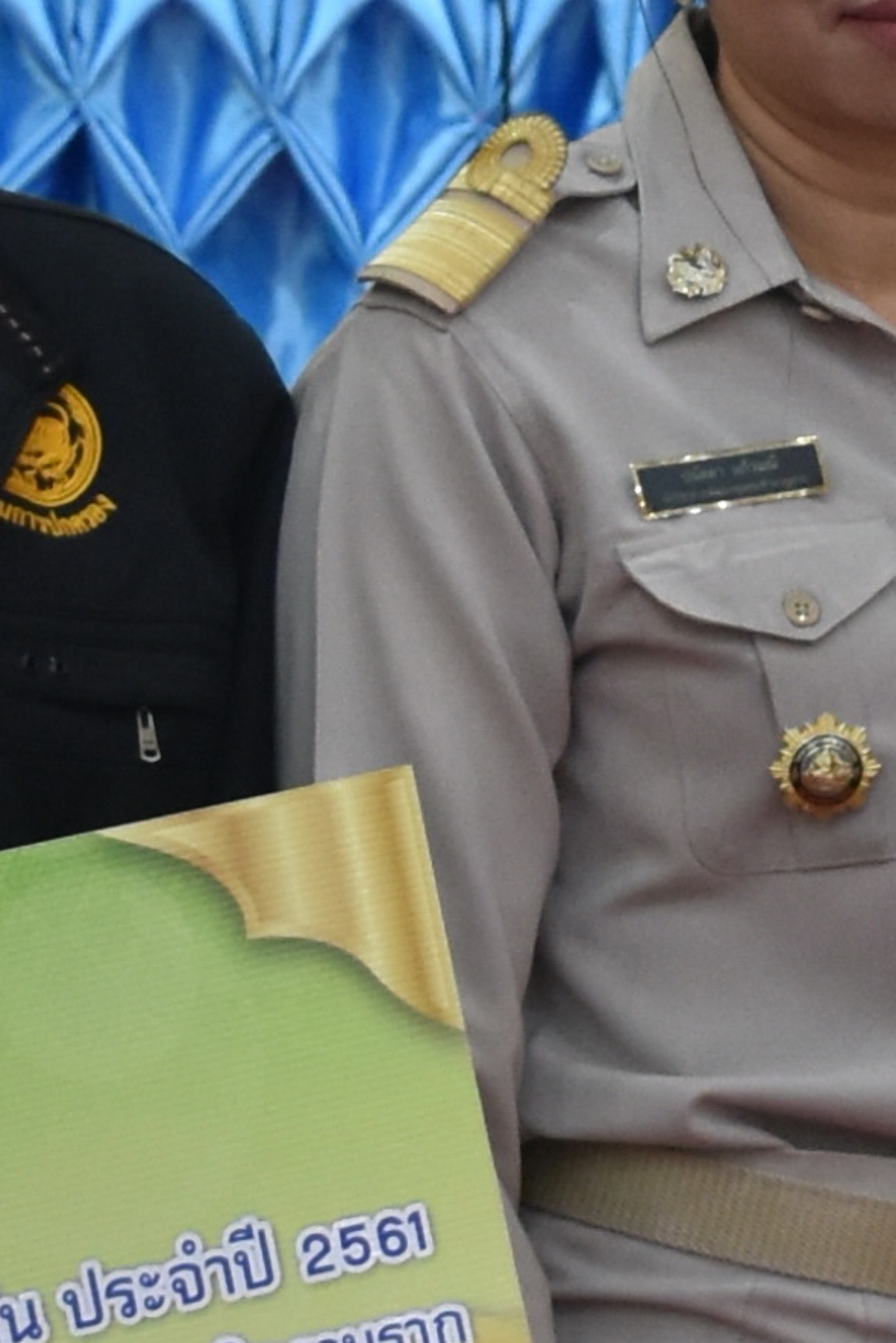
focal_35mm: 264
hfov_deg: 5.2
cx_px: 1172
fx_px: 9851
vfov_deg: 7.8
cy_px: 121
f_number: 3.8
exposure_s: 1/30
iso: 800
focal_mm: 26
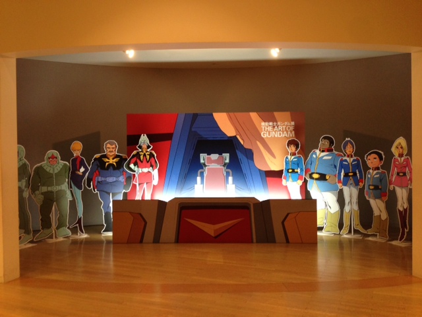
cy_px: 158
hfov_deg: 55.4
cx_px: 211
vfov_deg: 42.9
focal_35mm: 33
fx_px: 402
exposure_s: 1/20
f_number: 2.4
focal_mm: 4.12
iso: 125
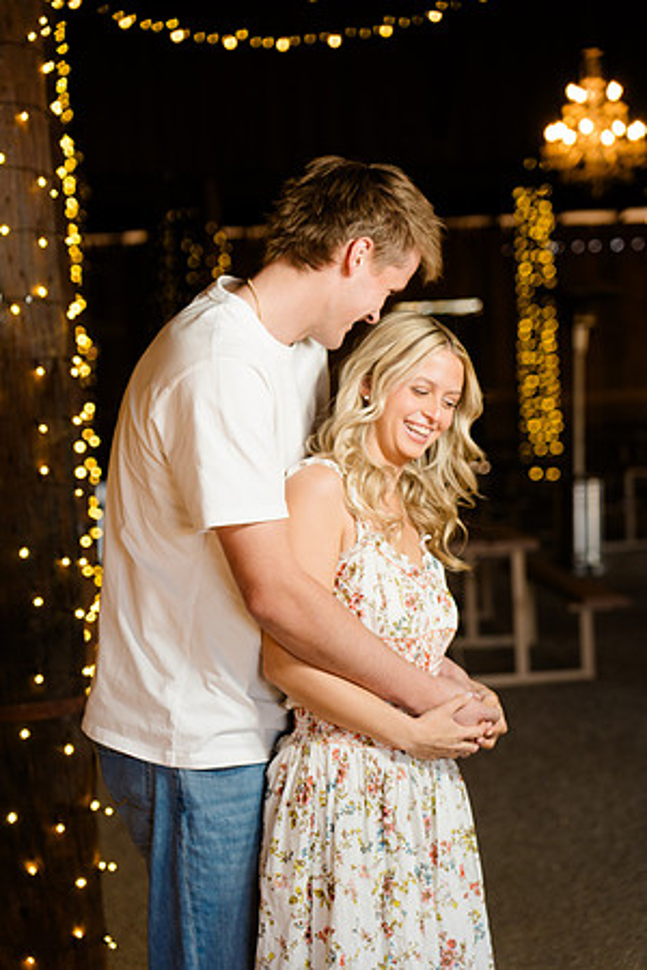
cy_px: 485
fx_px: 2318
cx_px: 324
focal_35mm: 86
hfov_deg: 15.9
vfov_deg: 23.6
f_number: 4
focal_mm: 86
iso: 800
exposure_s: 1/200
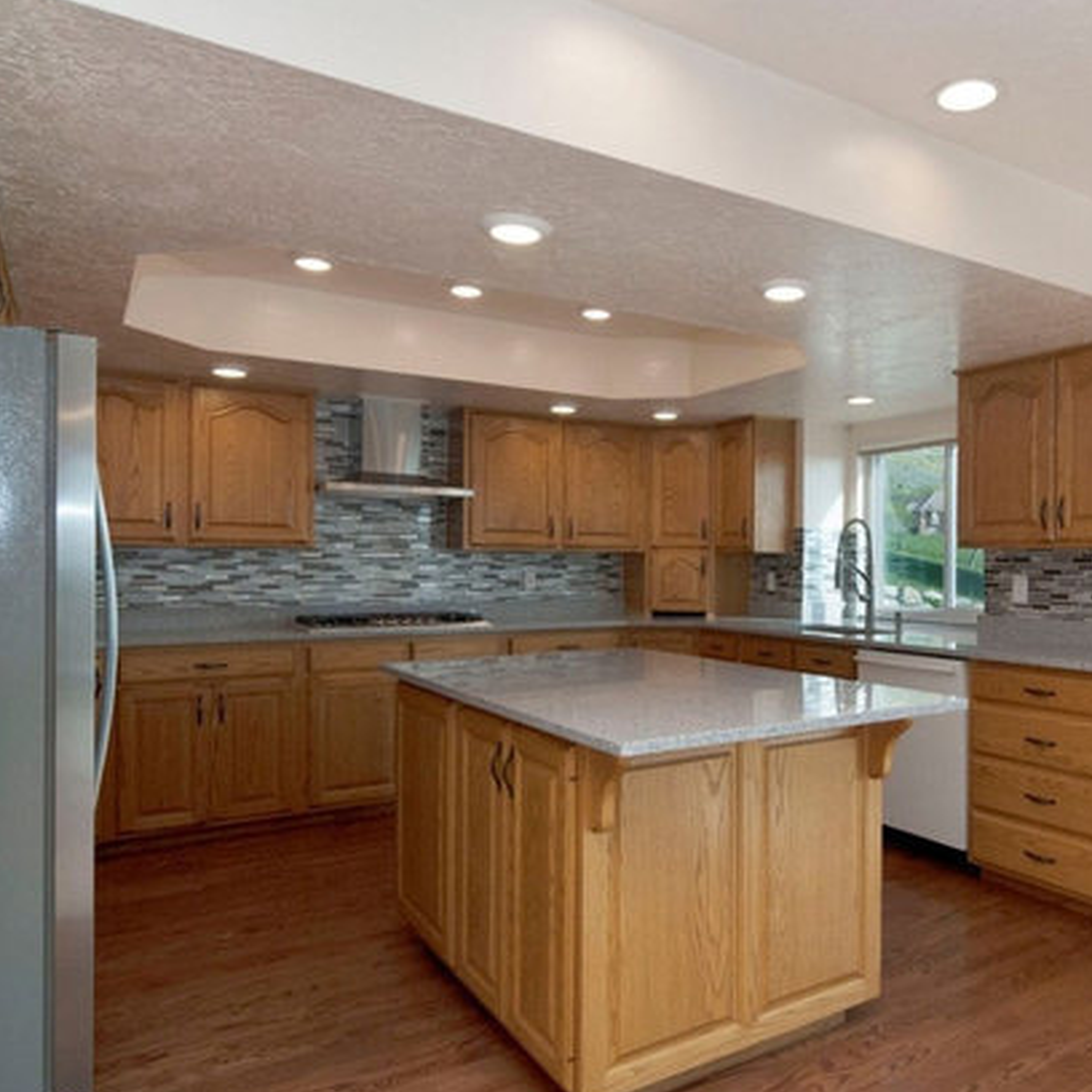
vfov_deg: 65.0
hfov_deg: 63.5
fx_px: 857
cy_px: 565
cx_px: 720
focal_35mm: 24
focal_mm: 12
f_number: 7.1
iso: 200
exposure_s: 1/200
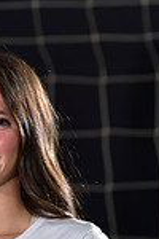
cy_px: 360
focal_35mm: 776
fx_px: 5141
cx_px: -60
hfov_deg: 1.8
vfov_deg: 2.7
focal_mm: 200
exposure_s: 1/200
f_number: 5
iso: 1000
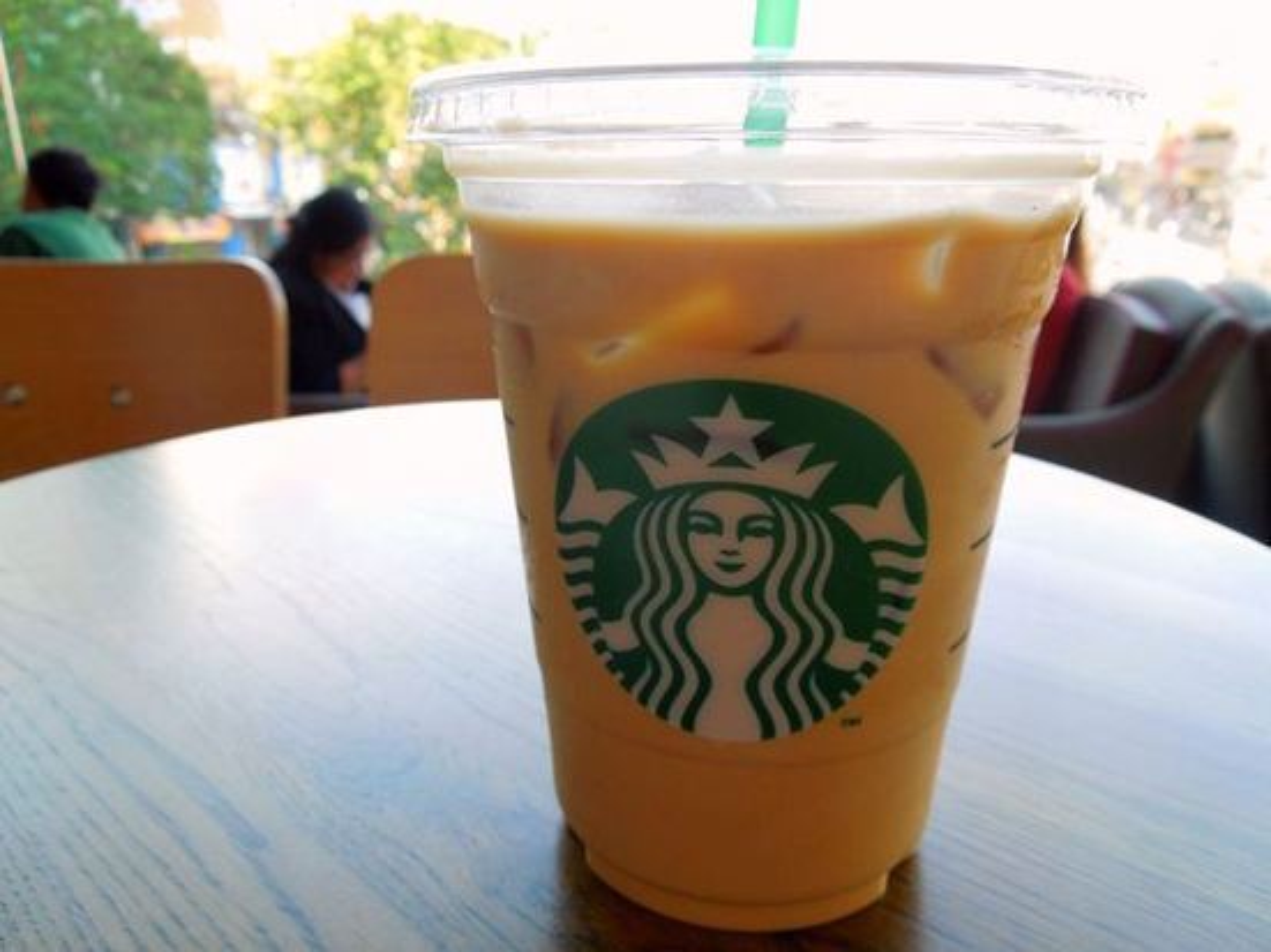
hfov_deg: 69.4
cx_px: 636
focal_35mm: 25
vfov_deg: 54.9
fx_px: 918
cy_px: 476
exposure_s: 1/50
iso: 100
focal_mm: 4.5
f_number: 3.3
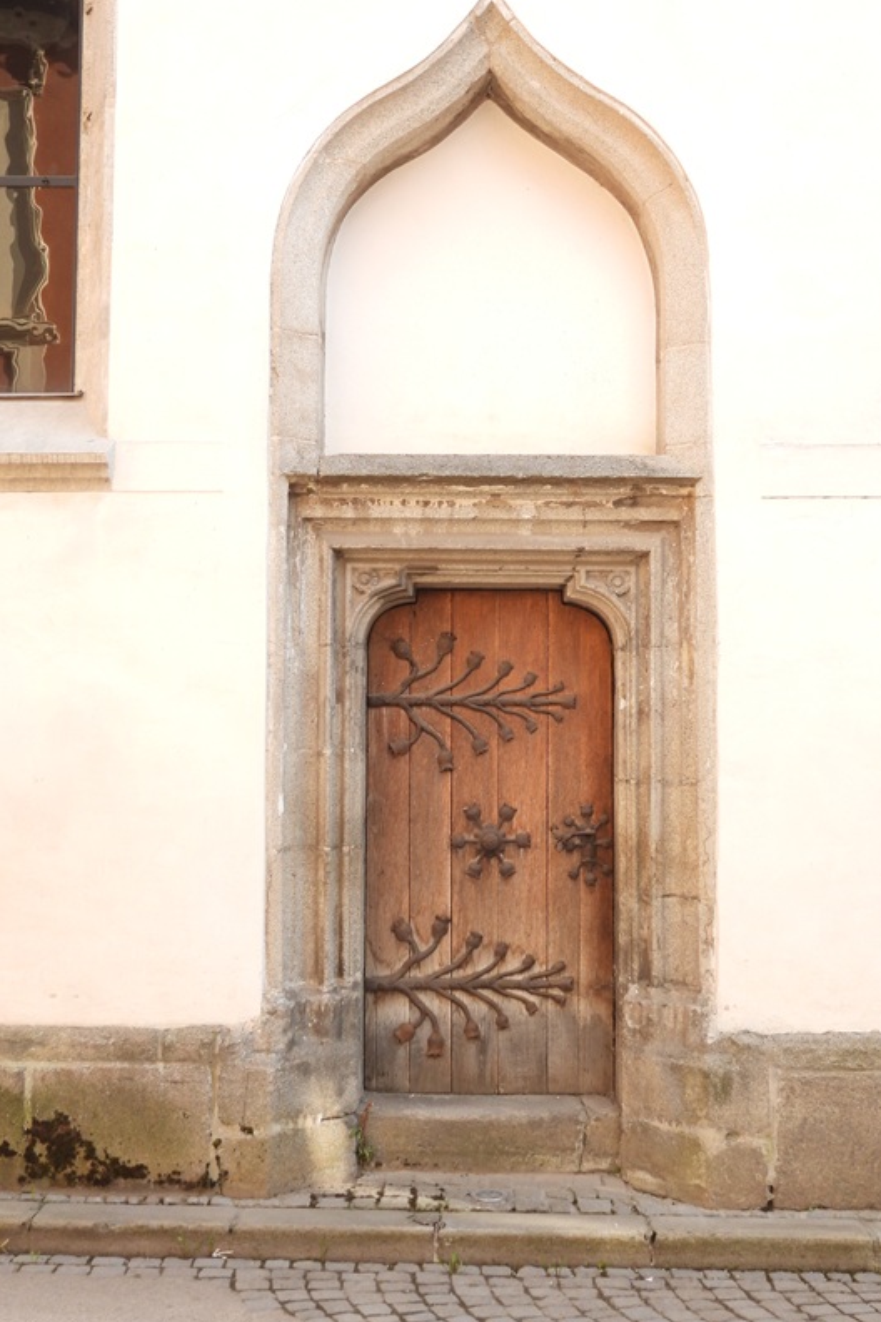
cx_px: 472
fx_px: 1542
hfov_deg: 31.9
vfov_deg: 46.4
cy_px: 664
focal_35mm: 42
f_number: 3.2
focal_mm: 7.1
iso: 100
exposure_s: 1/200
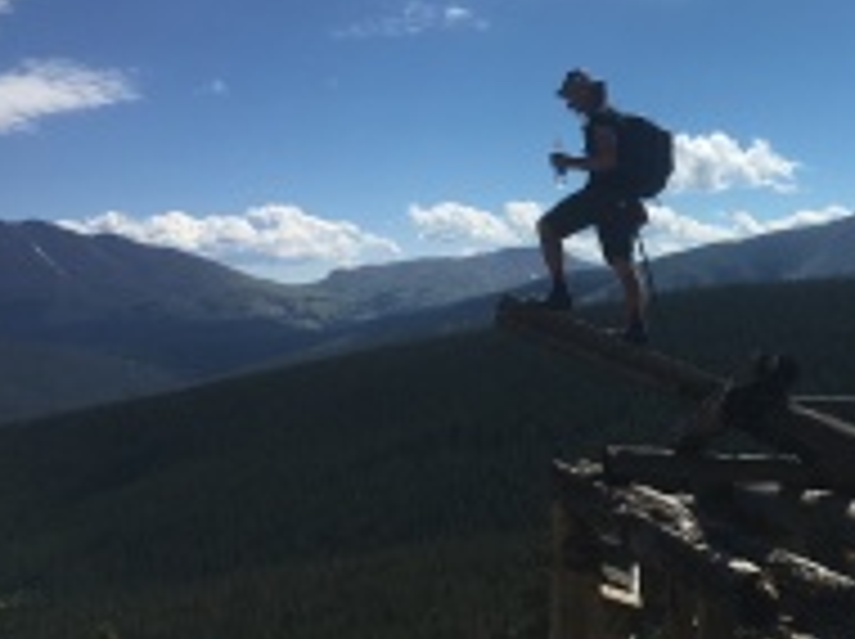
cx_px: 729
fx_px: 1381
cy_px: 252
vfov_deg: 26.0
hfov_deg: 33.0
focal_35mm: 56
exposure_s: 1/4049
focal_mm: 4.15
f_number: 2.2
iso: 25
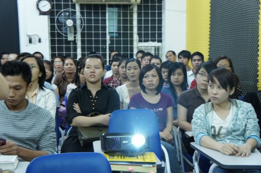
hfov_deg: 36.9
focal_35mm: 54
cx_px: 130
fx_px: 391
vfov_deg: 25.0
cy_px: 86
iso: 1600
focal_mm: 36
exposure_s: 1/10
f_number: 8
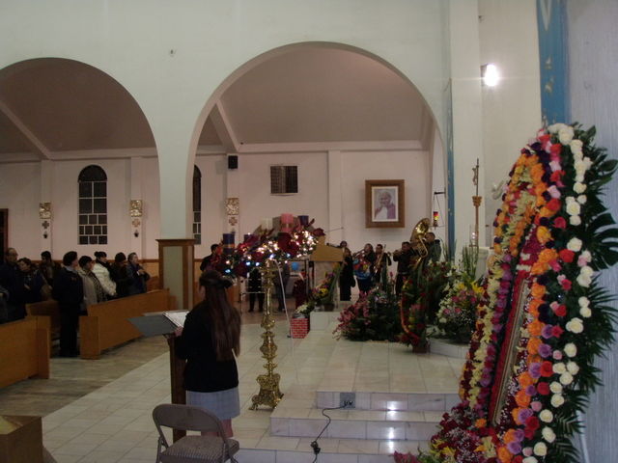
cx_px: 309
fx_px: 678
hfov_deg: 49.0
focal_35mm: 38
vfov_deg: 37.7
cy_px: 232
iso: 250
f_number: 3.5
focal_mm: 6.7
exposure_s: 1/30
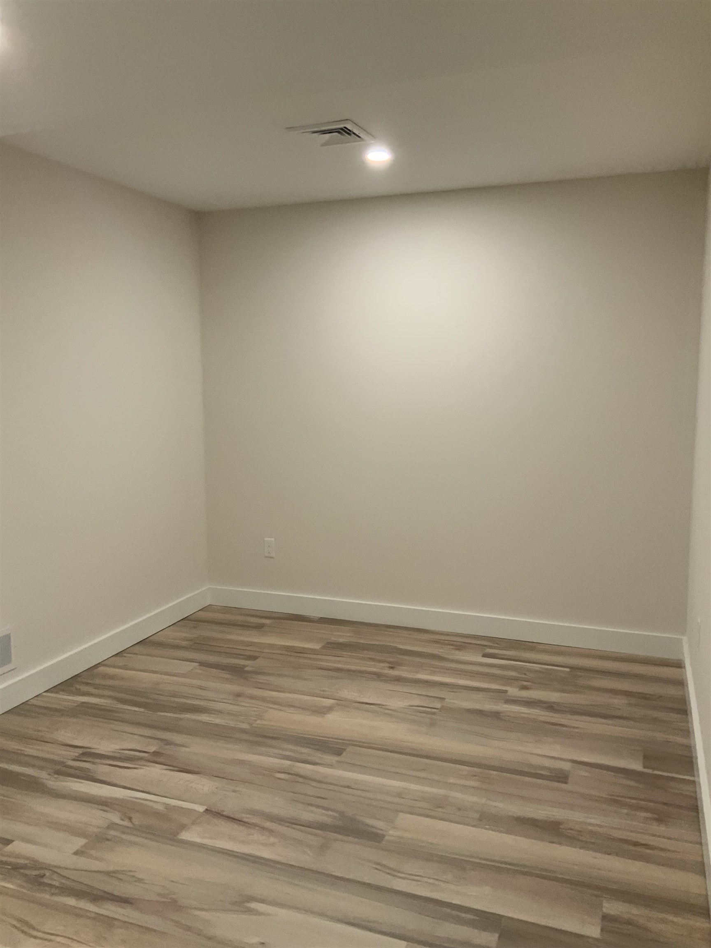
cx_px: 356
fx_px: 794
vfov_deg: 61.7
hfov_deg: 48.2
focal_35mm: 29
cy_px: 474
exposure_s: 1/60
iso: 125
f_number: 1.8
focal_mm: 3
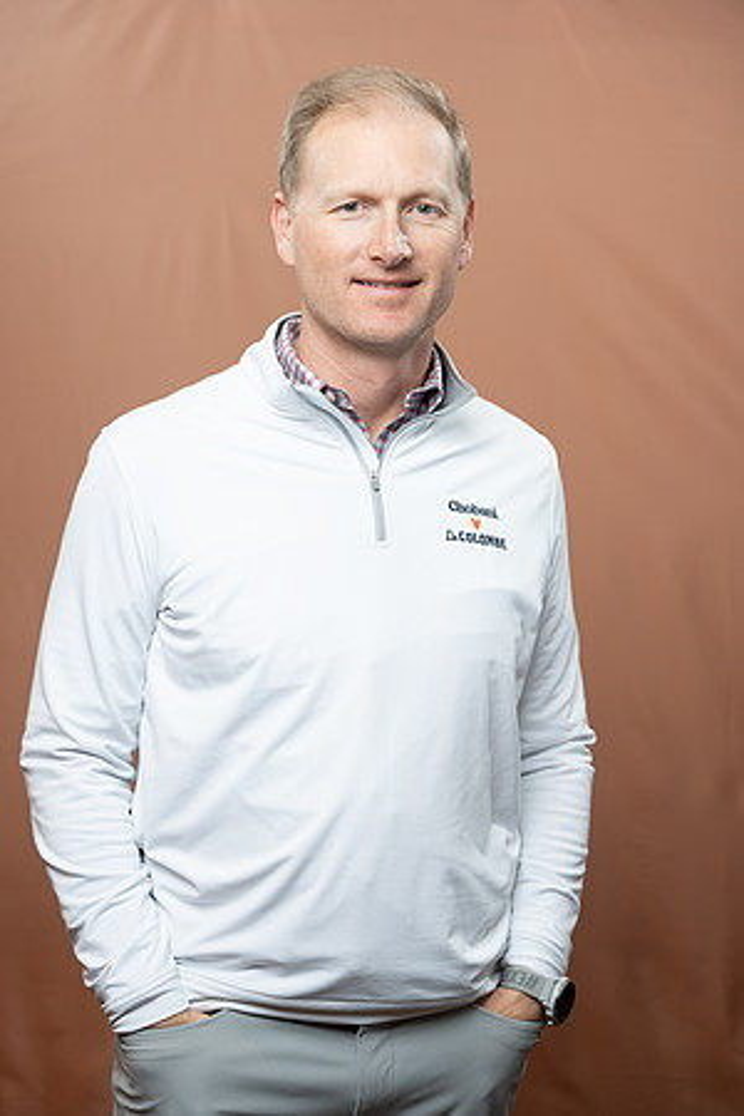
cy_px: 558
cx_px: 372
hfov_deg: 19.5
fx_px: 2170
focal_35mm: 70
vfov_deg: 28.8
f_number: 4
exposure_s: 1/160
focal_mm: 70
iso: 320
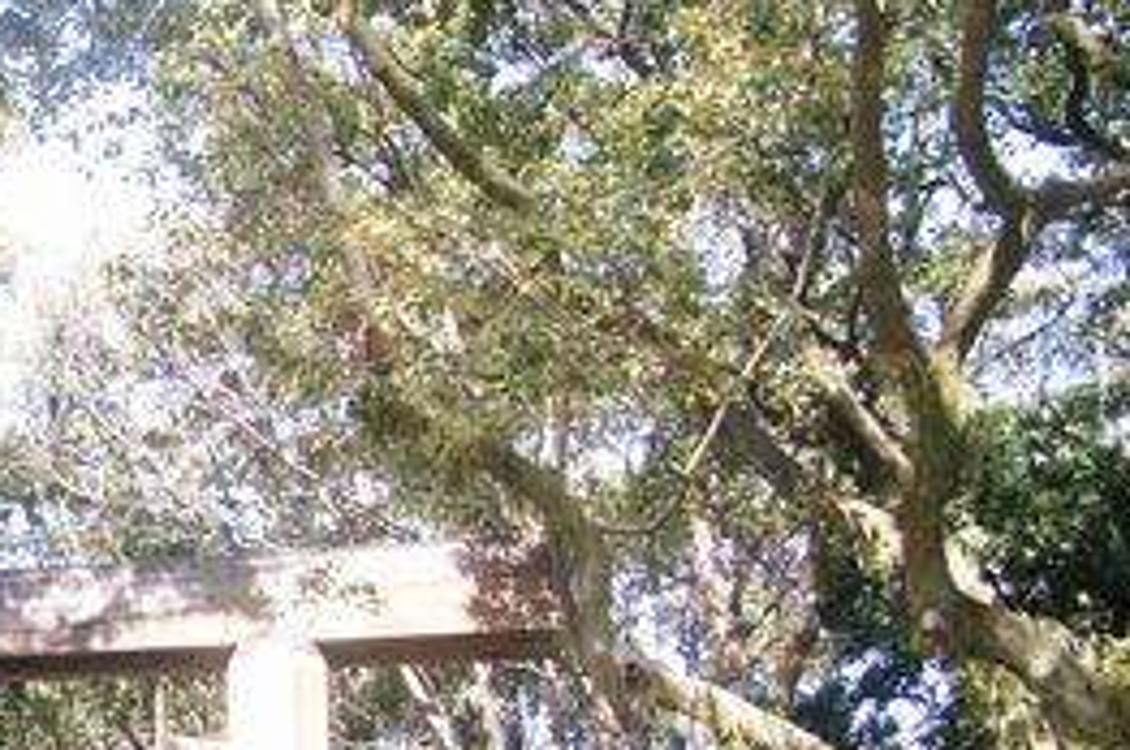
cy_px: 884
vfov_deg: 19.4
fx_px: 2069
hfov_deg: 28.0
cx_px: -91
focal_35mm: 66
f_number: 4.5
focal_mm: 18
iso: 800
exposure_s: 1/250
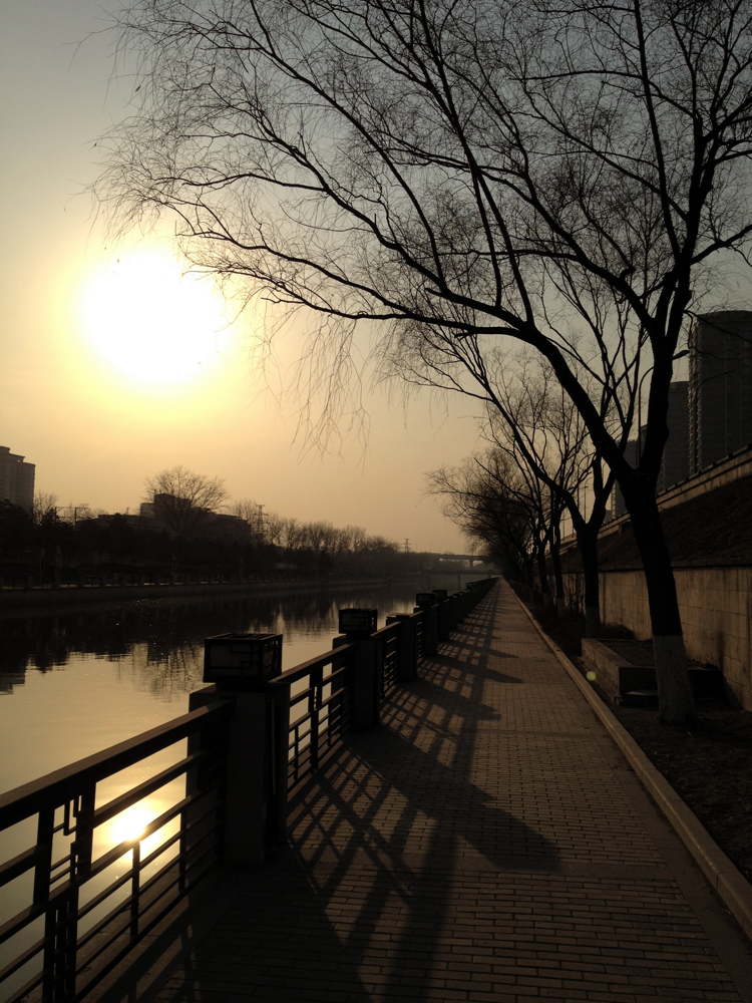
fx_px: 1014
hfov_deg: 40.7
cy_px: 502
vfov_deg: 52.6
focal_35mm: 35
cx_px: 376
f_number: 2.4
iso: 64
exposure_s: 1/4608
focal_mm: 4.28
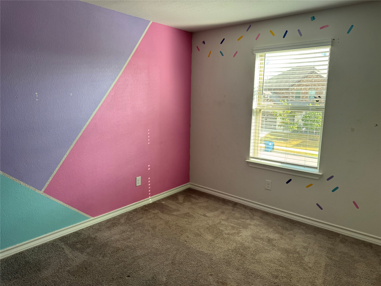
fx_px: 264
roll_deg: -1.8
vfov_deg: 56.8
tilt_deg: -10.2
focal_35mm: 24
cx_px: 190
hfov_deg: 71.6
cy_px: 143
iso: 100
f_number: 1.78
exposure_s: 1/121
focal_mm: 6.76
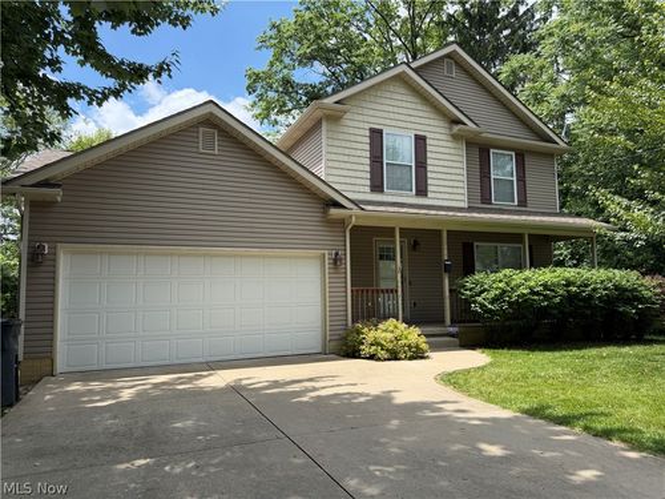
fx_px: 461
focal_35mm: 24
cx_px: 332
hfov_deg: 71.6
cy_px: 250
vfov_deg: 56.8
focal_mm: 6.76
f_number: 1.78
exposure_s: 1/2703
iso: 100
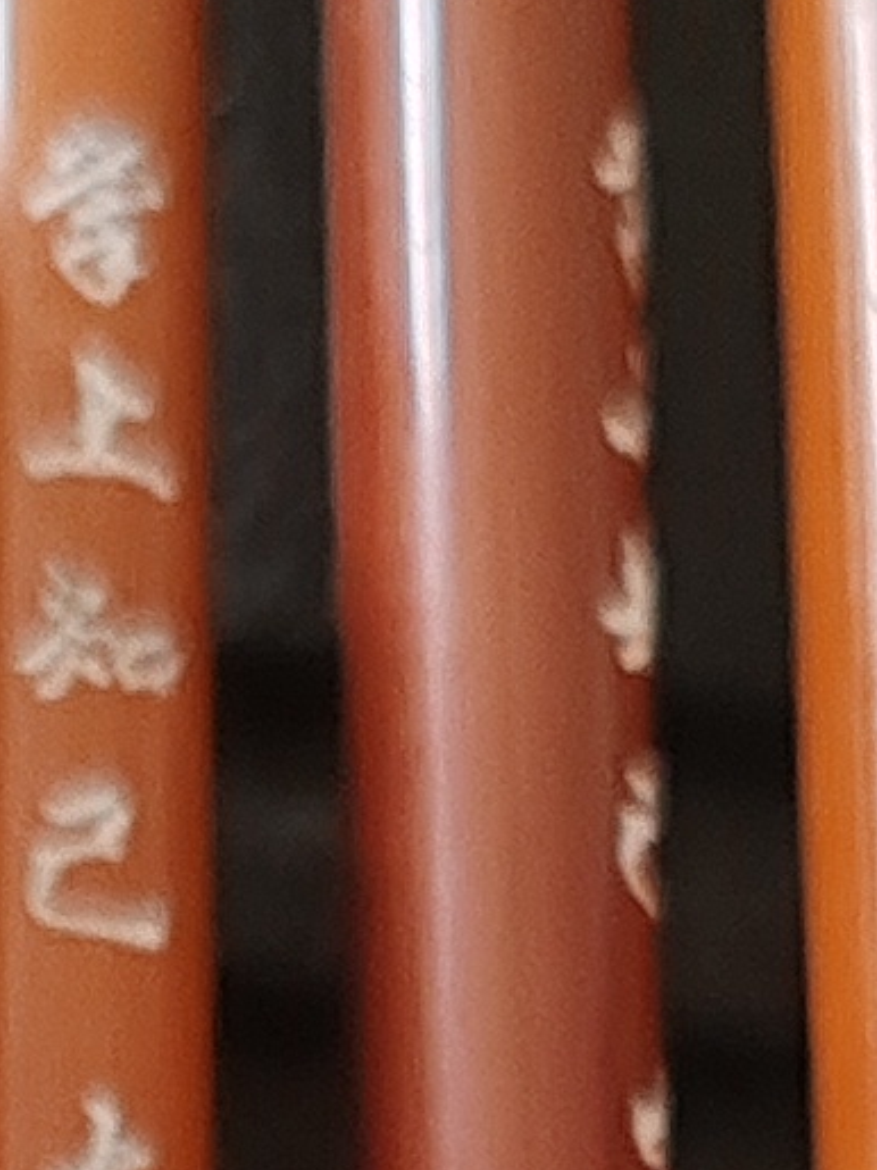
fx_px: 7198
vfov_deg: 8.5
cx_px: 125
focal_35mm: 213
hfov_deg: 7.0
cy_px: 2801
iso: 320
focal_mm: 6.12
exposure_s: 1/100
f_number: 1.9
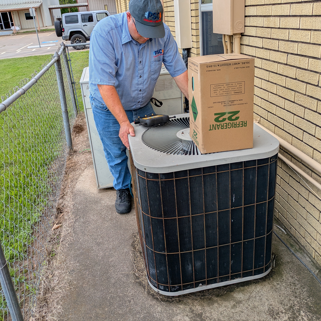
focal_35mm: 30
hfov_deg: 54.0
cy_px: 132
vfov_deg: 53.7
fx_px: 315
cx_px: 163
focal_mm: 5.43
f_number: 1.89
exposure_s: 1/948
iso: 46
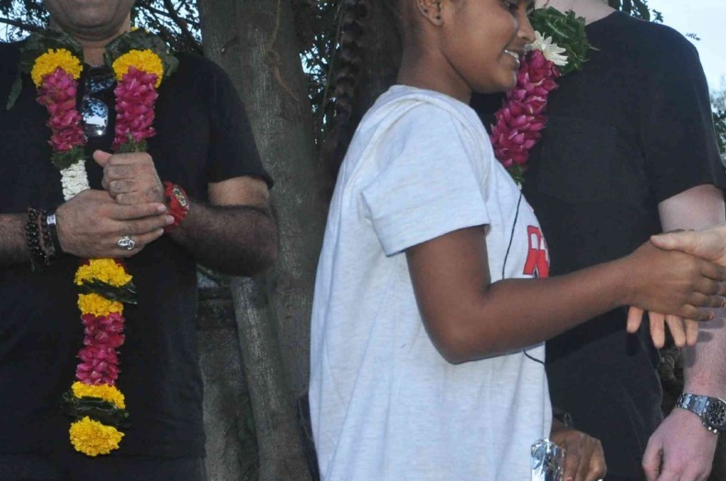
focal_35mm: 120
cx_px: 529
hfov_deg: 17.0
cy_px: 186
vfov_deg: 11.4
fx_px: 2419
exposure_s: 1/250
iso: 1000
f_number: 10
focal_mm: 35
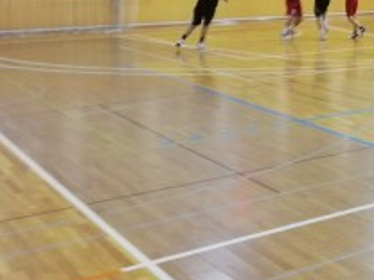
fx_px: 756
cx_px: 387
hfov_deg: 26.1
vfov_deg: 20.2
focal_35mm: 70
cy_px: -20
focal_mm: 3.81
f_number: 2.2
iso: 320
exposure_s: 1/33.3
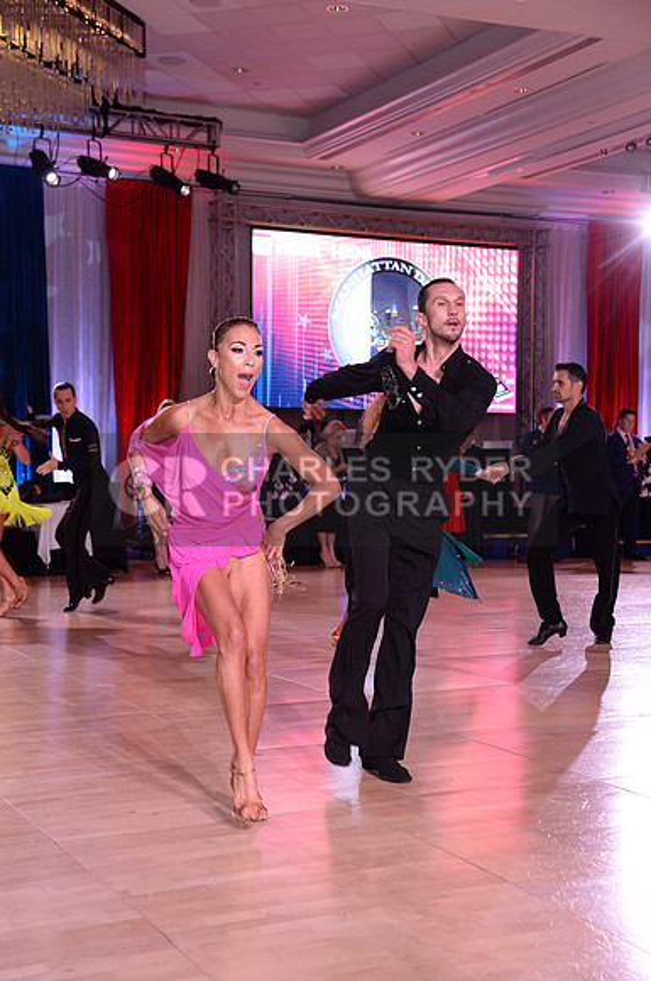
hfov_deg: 25.9
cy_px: 490
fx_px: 1415
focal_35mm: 52
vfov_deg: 38.2
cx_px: 326
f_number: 5.6
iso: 2000
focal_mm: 52
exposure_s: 1/250
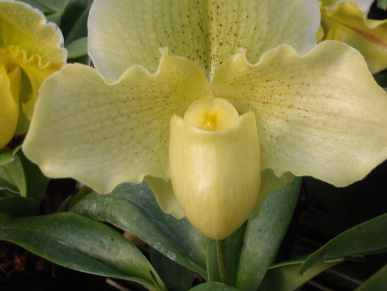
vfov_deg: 27.4
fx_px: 592
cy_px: 100
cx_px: 203
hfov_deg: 36.2
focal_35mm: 53
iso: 64
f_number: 4.1
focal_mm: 6.53
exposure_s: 1/50
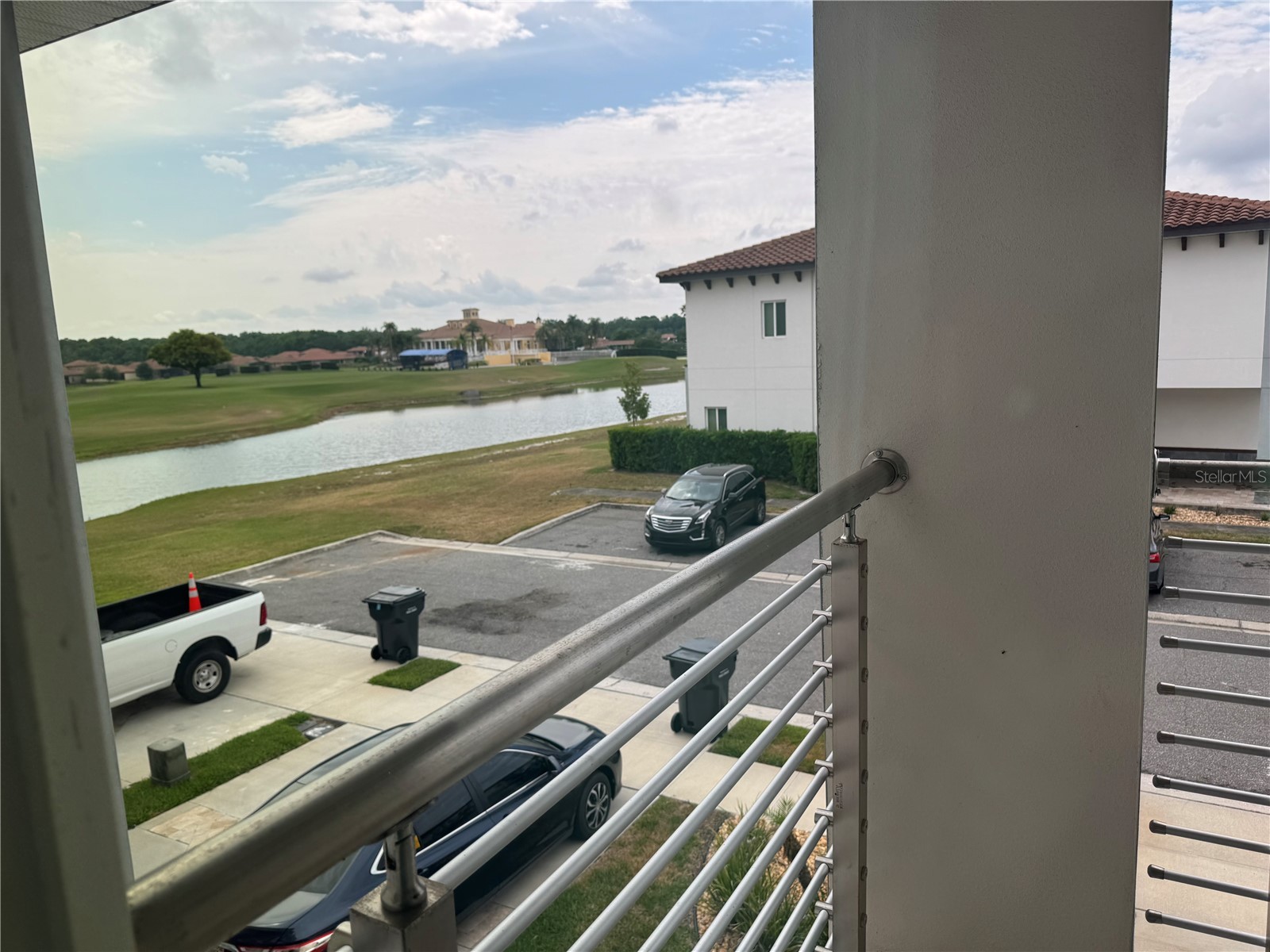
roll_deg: +2.5
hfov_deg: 71.6
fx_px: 881
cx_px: 635
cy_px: 476
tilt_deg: -9.4
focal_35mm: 24
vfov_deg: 56.8
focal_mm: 6.76
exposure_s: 1/2959
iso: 80
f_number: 1.78
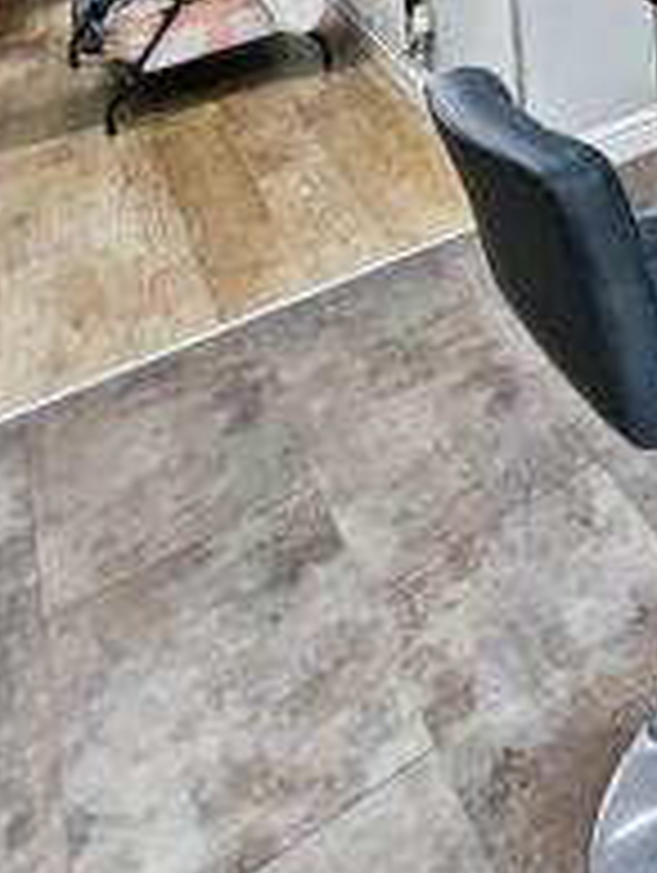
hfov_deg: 21.8
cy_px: -34
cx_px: 1197
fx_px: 985
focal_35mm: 39
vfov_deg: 40.7
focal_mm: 1.7
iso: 125
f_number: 2.2
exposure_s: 1/50
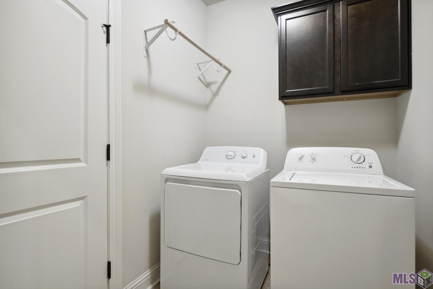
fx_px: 217
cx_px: 216
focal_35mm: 18
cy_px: 144
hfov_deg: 90.0
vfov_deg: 67.4
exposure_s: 1/30
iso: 800
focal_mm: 18
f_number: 11
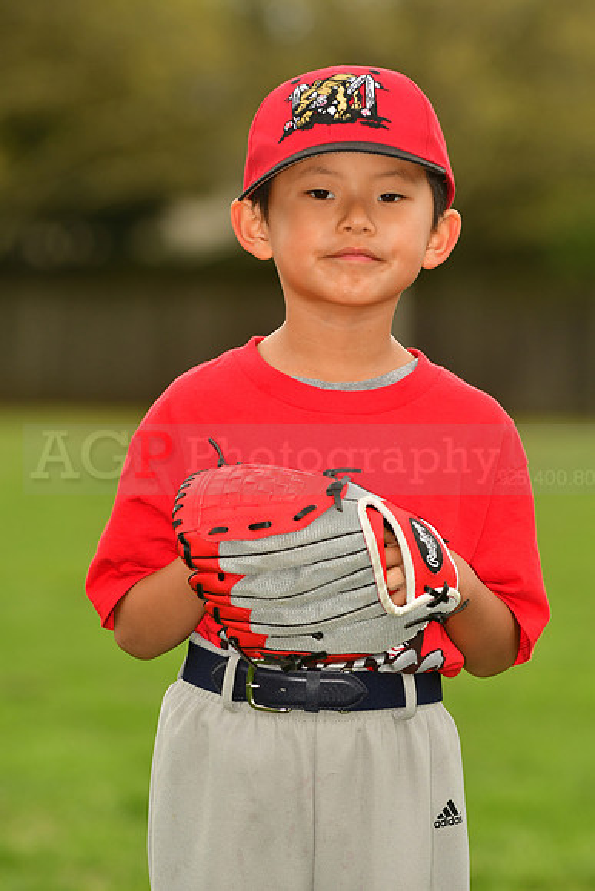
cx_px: 298
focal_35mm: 300
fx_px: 7432
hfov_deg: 4.6
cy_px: 446
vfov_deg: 6.9
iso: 200
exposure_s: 1/500
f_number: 5
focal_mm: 200
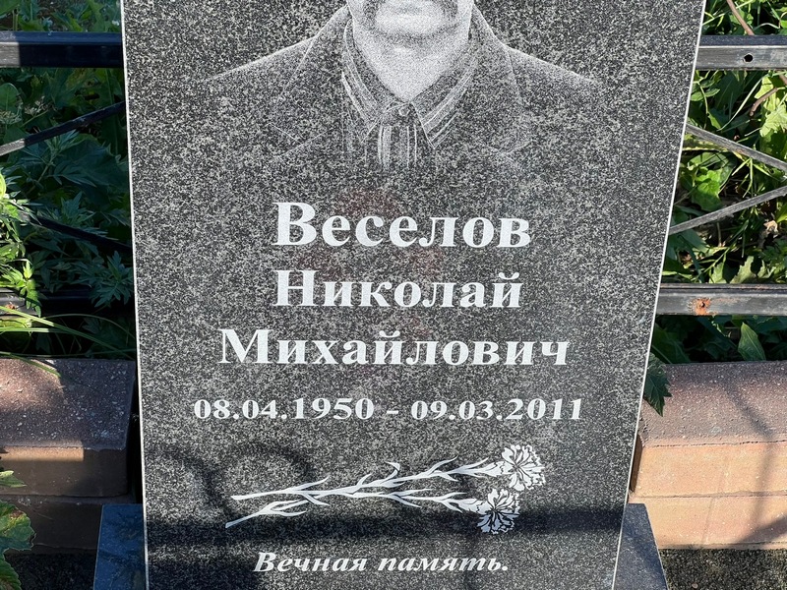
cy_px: 295
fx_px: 1751
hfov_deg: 25.3
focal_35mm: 77
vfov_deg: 19.1
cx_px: 394
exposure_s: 1/260
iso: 32
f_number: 2.8
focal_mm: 9
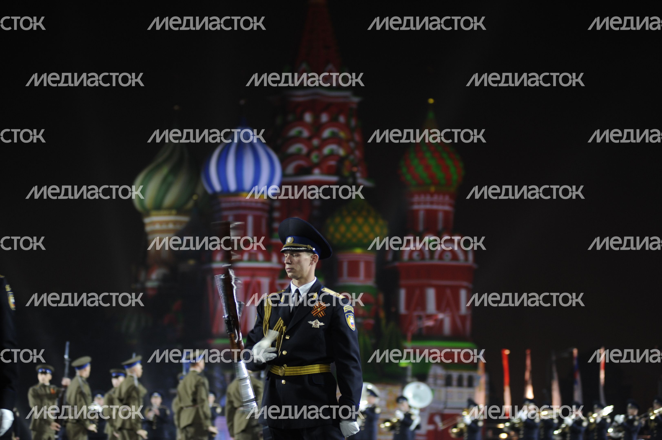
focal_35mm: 86
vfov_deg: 15.9
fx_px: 1580
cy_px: 220
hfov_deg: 23.7
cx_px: 331
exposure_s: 1/80
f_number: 3.2
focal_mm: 86
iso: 800
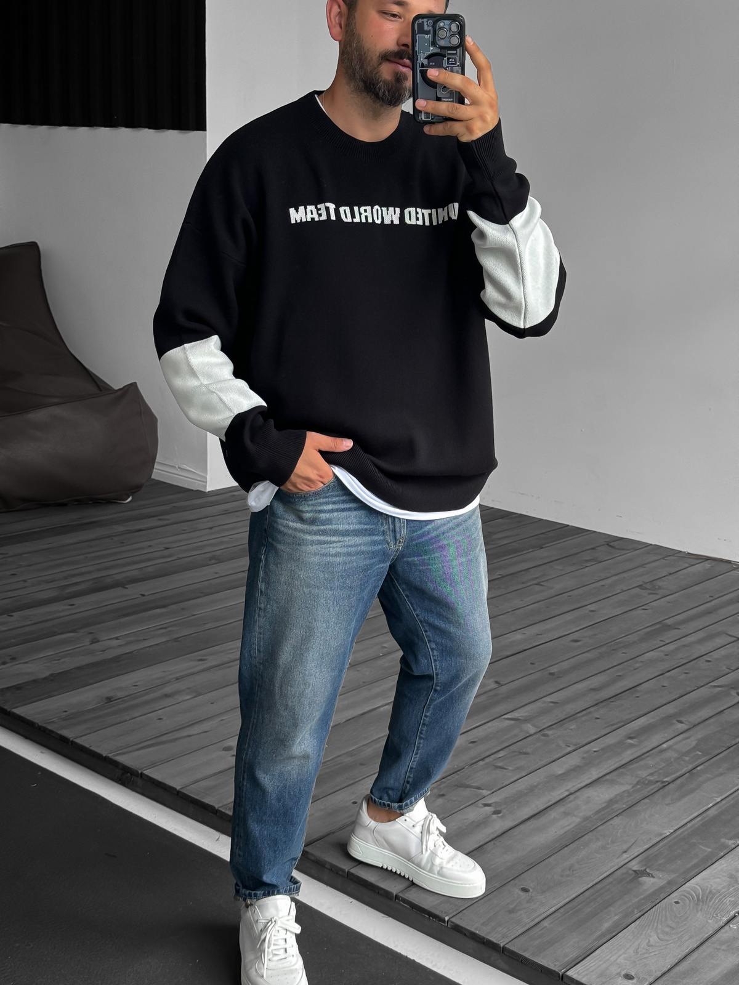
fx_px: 1366
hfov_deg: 30.3
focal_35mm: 48
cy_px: 492
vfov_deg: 39.7
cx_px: 370
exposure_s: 1/60
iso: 100
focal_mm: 6.76
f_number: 1.8
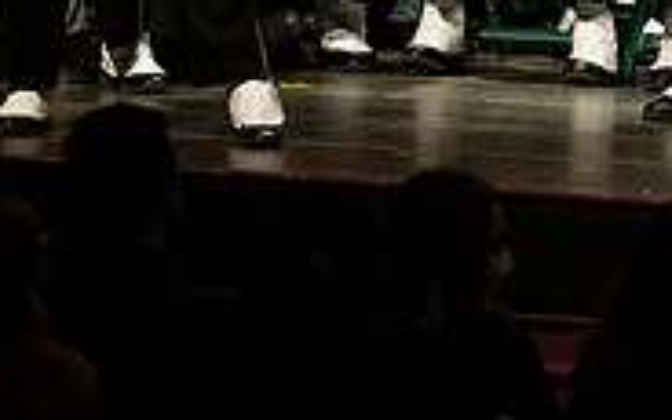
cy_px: -387
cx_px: 184
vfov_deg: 1.8
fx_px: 13644
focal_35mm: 745
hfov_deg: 2.8
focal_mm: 300
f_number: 2.8
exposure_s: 1/500
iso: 3200
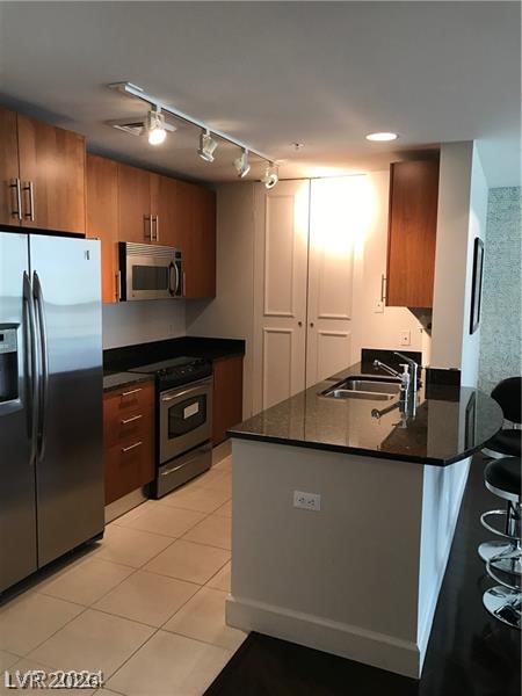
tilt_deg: -6.1
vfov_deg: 63.4
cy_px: 348
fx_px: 563
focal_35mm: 28
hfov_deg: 49.7
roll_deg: -0.2
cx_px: 261
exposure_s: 1/24
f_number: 1.8
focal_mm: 3.99
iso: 40
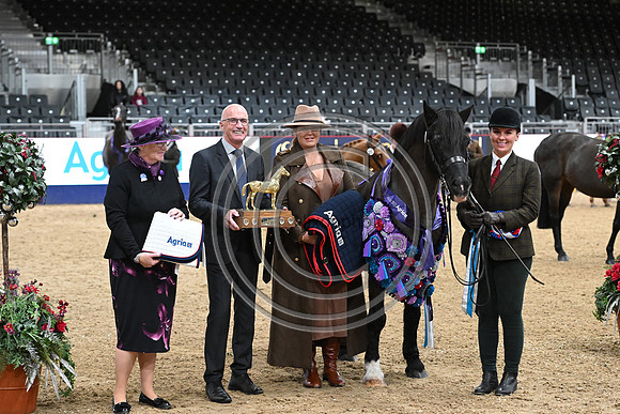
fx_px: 1464
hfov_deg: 23.9
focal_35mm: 85
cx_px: 310
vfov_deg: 16.1
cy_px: 207
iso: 6400
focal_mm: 85
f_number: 4.5
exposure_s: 1/500
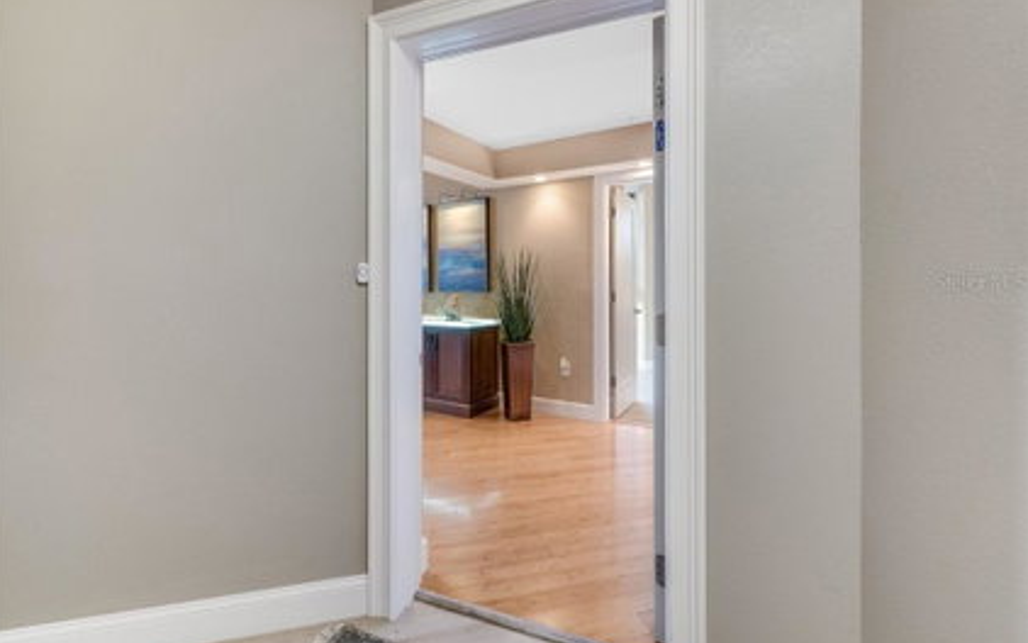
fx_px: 420
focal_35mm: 15
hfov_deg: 101.4
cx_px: 510
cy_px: 283
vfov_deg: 74.5
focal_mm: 7
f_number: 9
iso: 400
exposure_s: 1/8
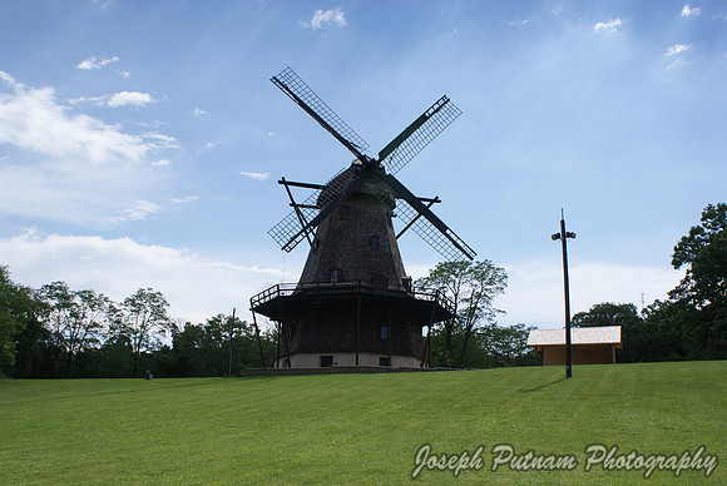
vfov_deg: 34.3
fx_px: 788
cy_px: 243
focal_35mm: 39
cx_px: 364
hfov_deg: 49.5
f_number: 11
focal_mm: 26
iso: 100
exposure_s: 1/160
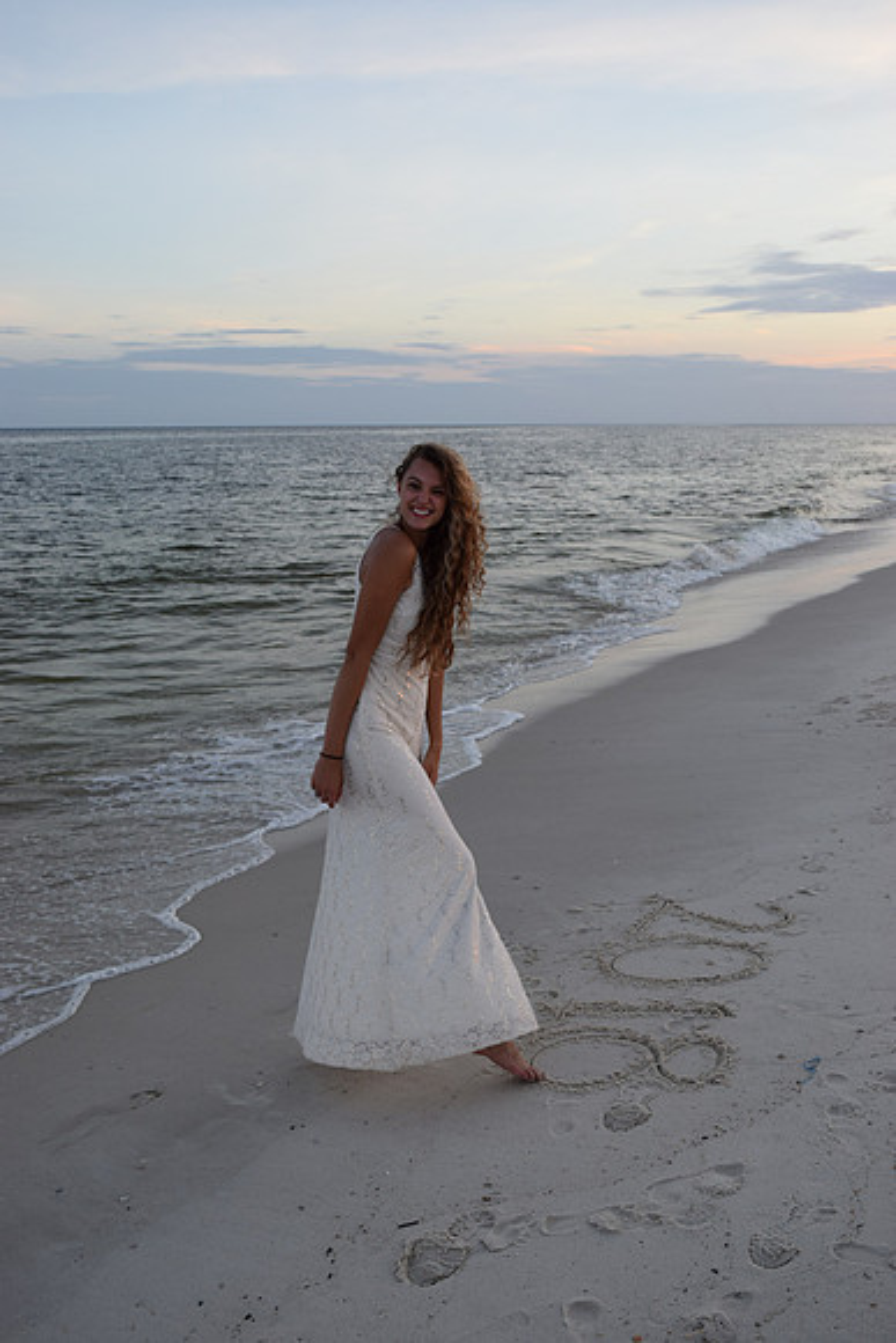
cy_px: 672
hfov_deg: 40.0
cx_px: 448
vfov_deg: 57.2
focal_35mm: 33
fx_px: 1231
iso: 400
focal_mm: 22
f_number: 5.6
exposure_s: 1/125
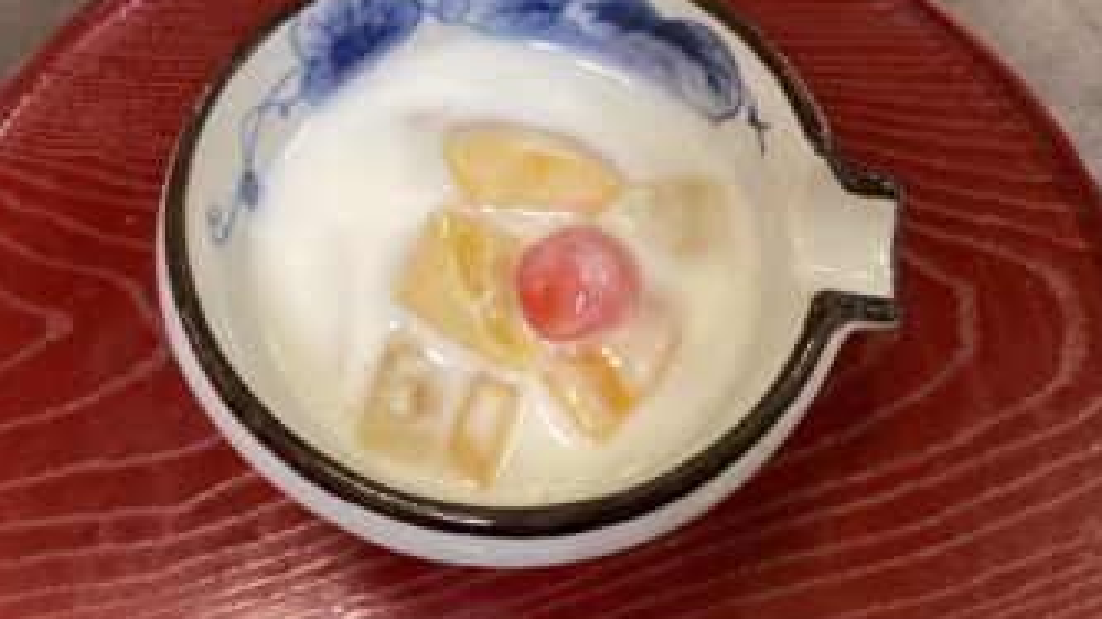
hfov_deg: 52.8
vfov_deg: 31.0
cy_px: 227
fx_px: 1110
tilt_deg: -64.3
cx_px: 534
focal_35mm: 38
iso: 200
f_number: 2.4
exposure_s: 1/60
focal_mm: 3.3
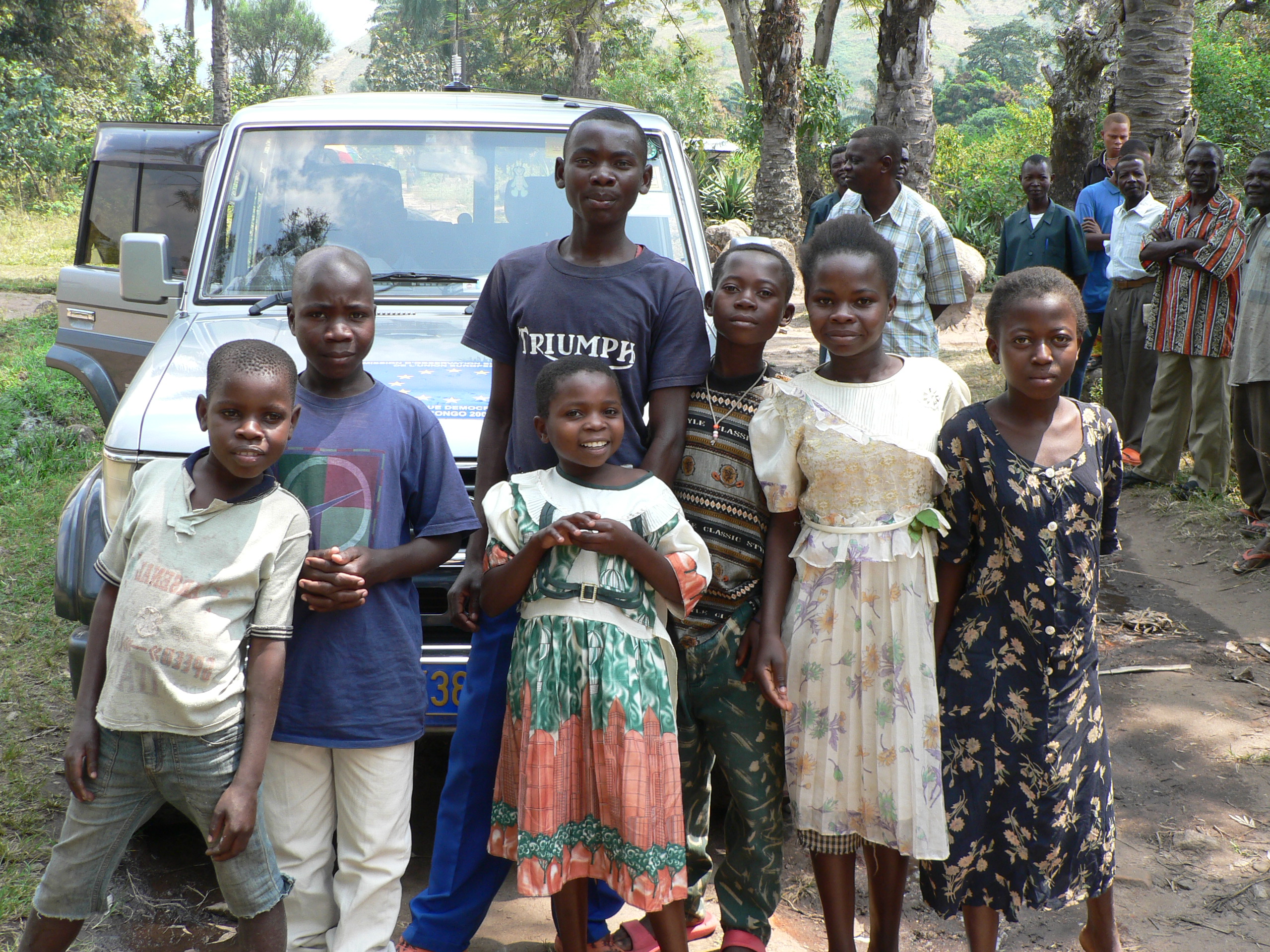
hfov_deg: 42.1
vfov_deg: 32.2
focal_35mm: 45
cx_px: 635
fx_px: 1651
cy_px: 476
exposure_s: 1/125
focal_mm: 7.5
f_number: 4
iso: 80
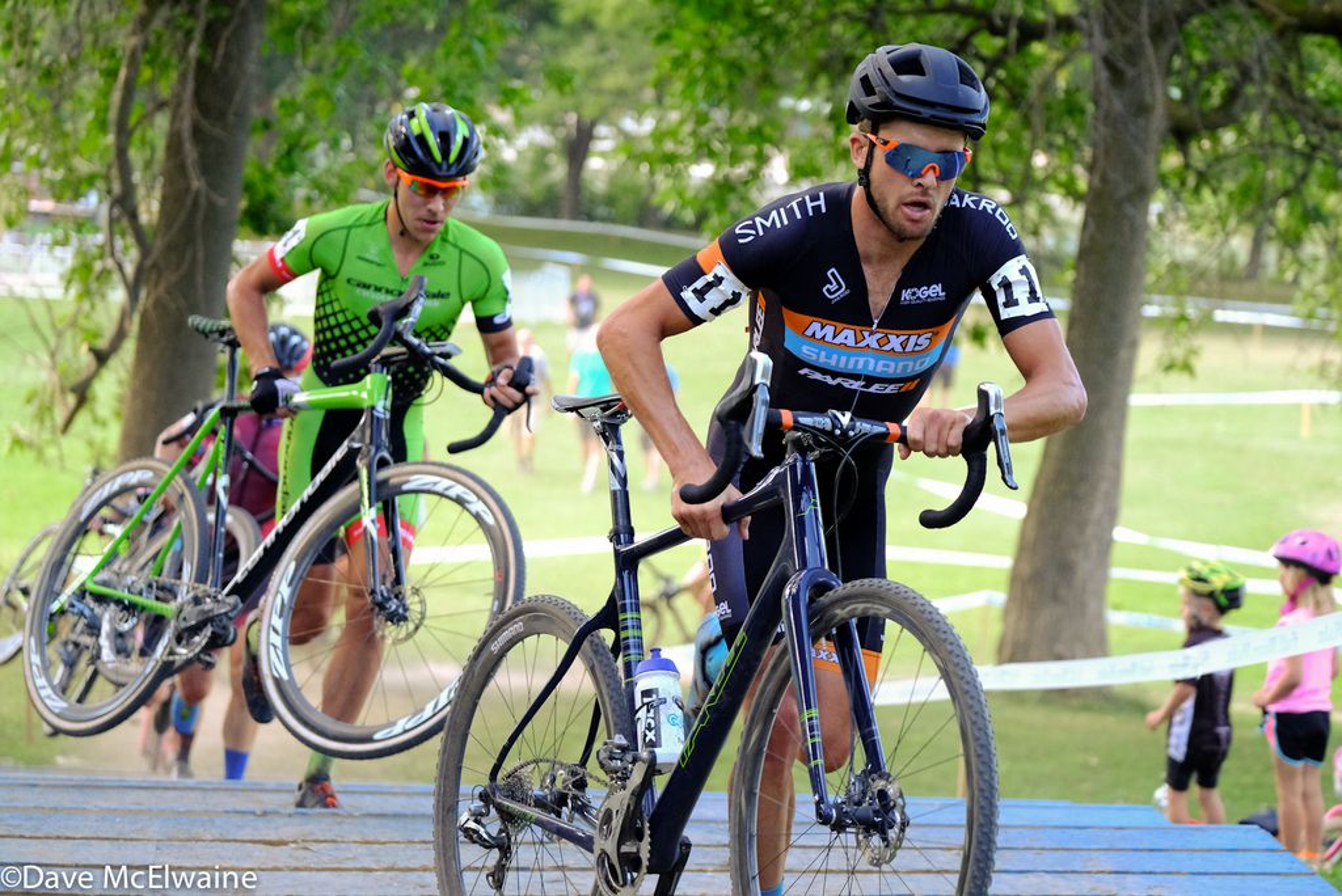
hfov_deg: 21.4
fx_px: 3543
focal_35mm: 95
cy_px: 448
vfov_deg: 14.4
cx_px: 671
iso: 2500
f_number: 2.8
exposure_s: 1/1000
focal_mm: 63.4
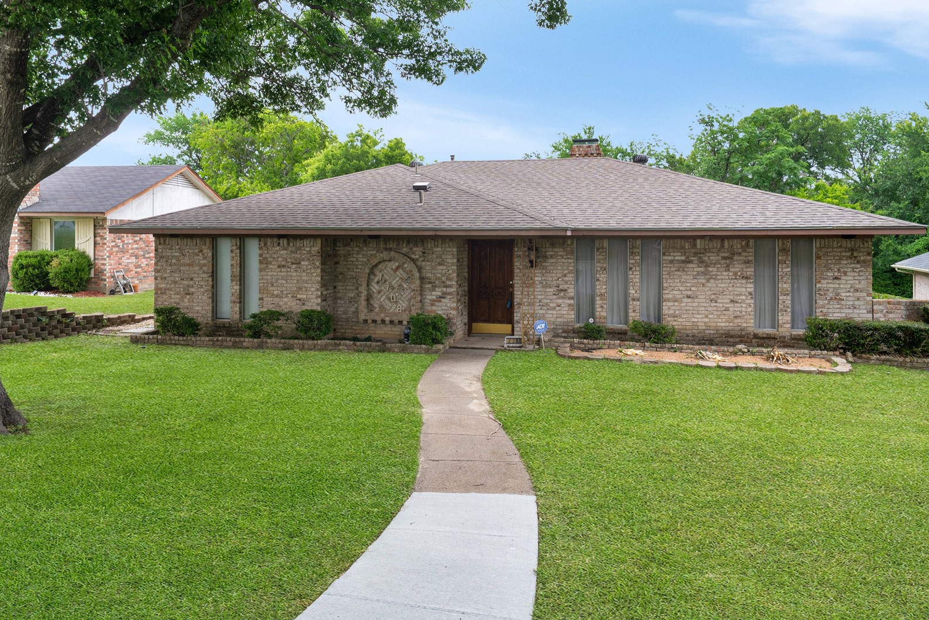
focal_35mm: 26
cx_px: 458
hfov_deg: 69.4
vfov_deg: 49.3
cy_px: 250
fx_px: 671
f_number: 9
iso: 500
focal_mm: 19
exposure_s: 1/80
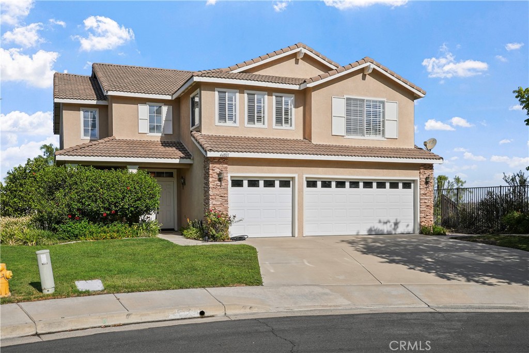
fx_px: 507
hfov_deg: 55.1
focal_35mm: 34
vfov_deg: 38.4
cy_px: 176
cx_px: 264
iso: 80
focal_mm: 34.5
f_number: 13
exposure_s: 1/125
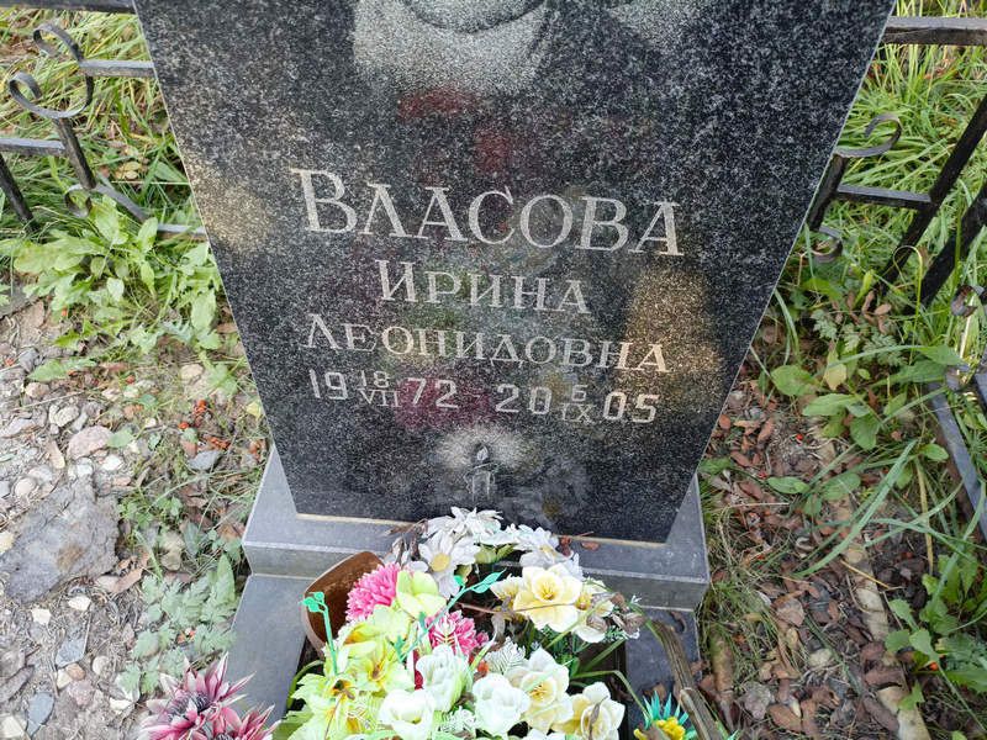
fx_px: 713
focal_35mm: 25
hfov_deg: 69.4
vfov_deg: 54.9
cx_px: 494
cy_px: 370
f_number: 1.69
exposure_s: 1/100
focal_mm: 4.76
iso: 197
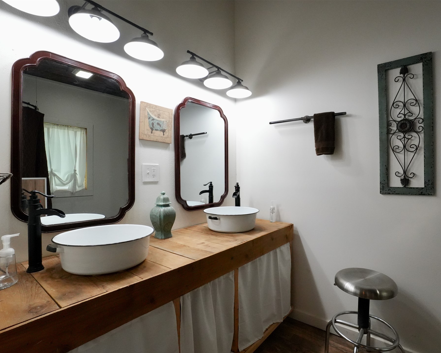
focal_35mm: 17
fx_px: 222
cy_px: 177
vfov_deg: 77.0
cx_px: 236
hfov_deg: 89.5
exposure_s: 1/50
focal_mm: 10
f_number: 13
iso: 3200
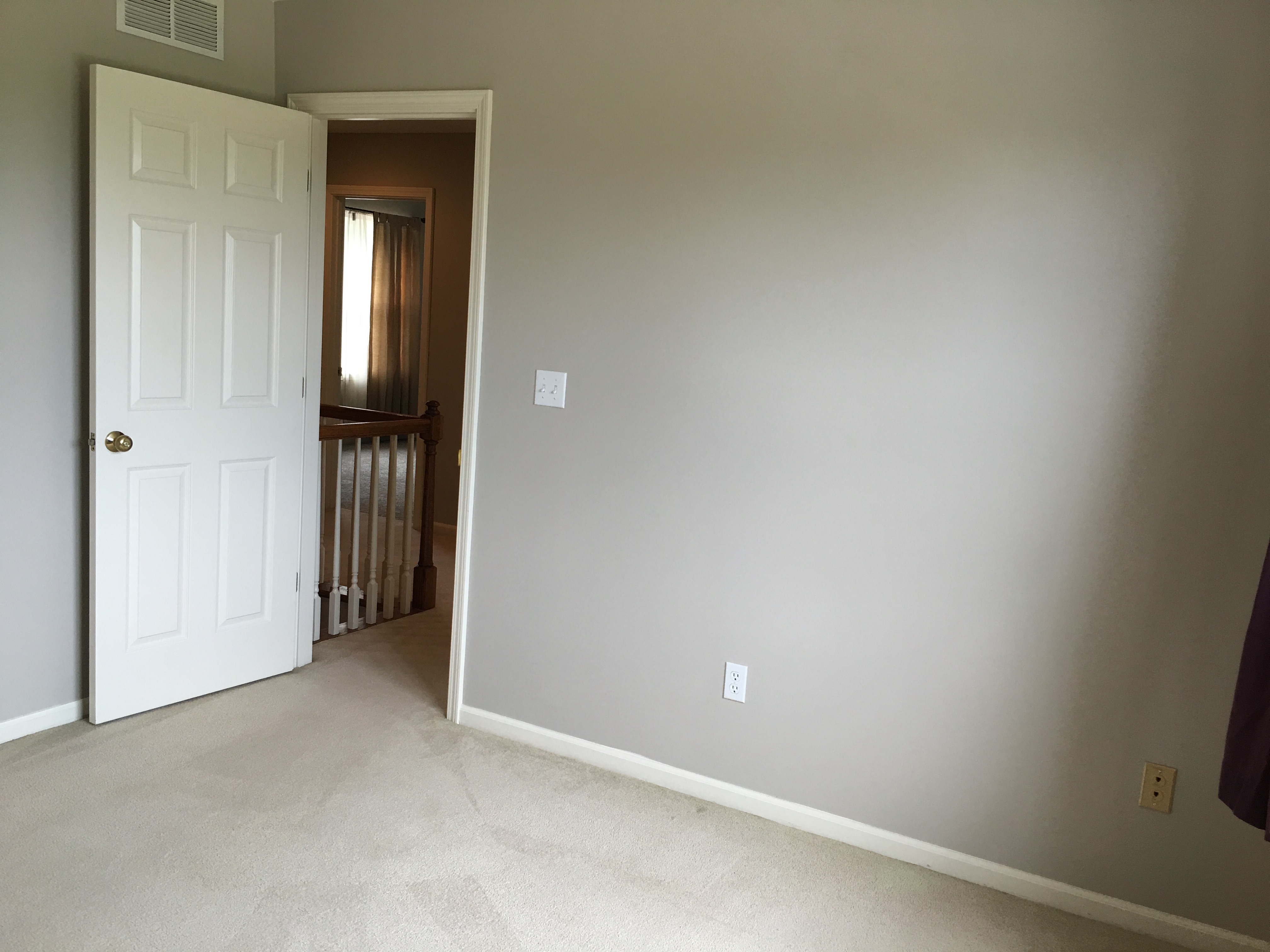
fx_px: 1064
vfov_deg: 48.2
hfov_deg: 61.7
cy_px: 476
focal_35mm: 29
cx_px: 635
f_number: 2.2
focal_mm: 4.15
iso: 25
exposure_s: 1/40
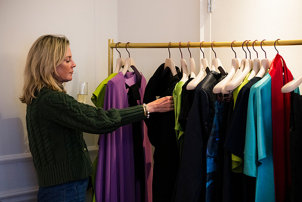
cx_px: 151
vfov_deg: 13.8
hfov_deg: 20.6
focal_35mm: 99
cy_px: 101
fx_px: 831
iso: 3600
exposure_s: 1/125
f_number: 3.2
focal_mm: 99
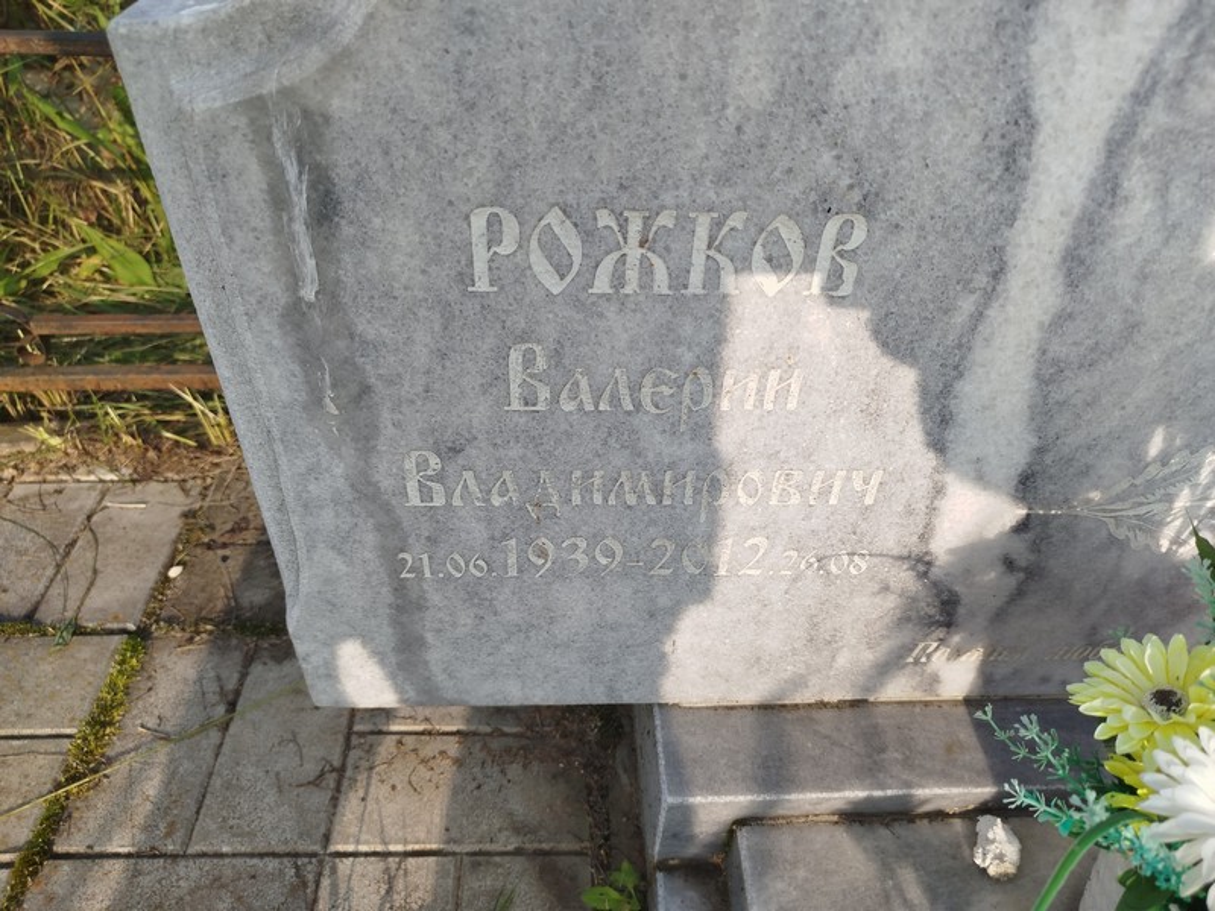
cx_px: 608
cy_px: 456
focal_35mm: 24
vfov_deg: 56.8
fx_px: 842
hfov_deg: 71.6
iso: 50
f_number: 1.7
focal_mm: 5.31
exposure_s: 1/572
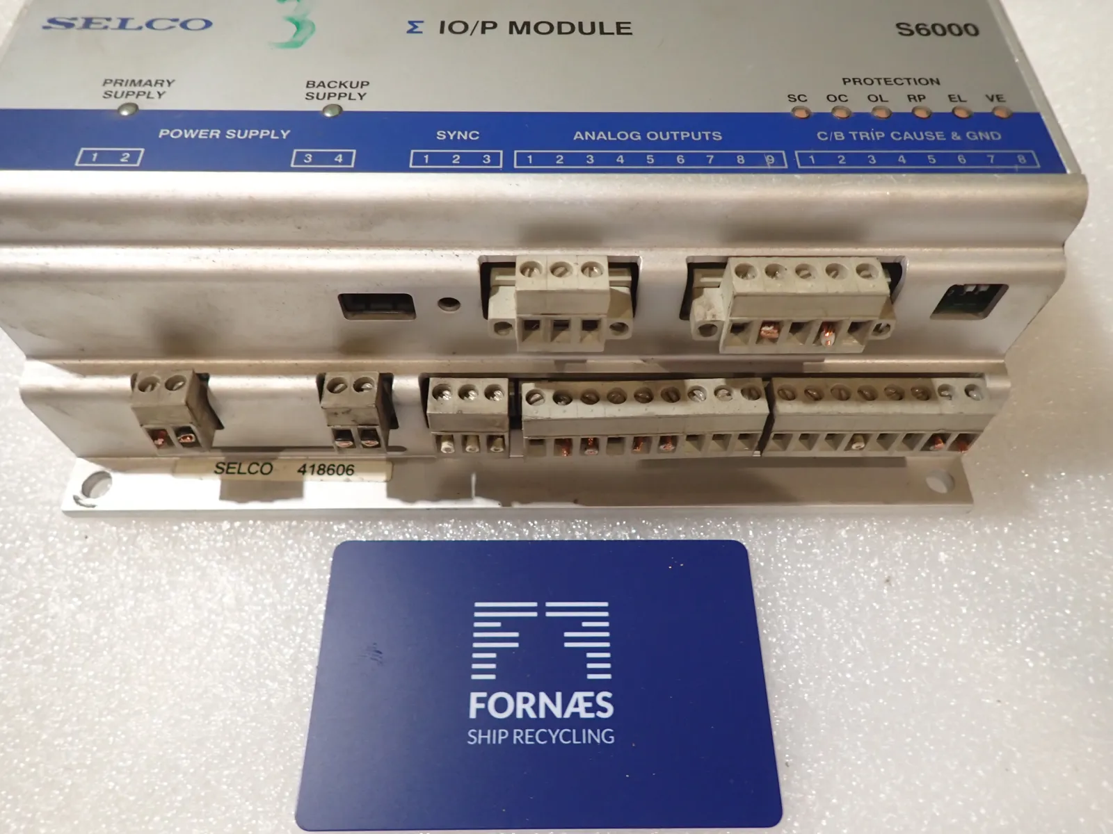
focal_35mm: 25
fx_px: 804
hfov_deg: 69.4
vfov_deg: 54.9
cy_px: 417
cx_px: 556
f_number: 2
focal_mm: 4.5
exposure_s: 1/60
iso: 200
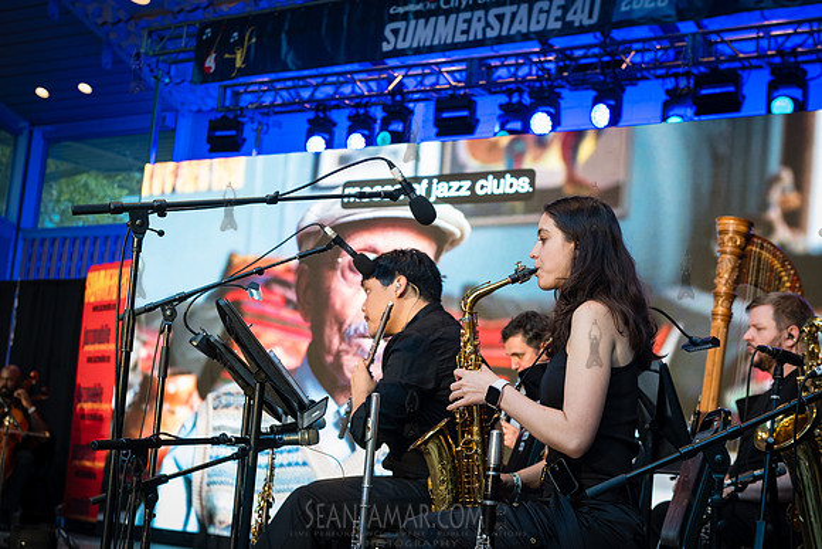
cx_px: 411
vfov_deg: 21.9
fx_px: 1416
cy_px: 274
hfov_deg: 32.4
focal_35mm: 62
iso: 1600
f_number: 6.3
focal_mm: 62
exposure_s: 1/100
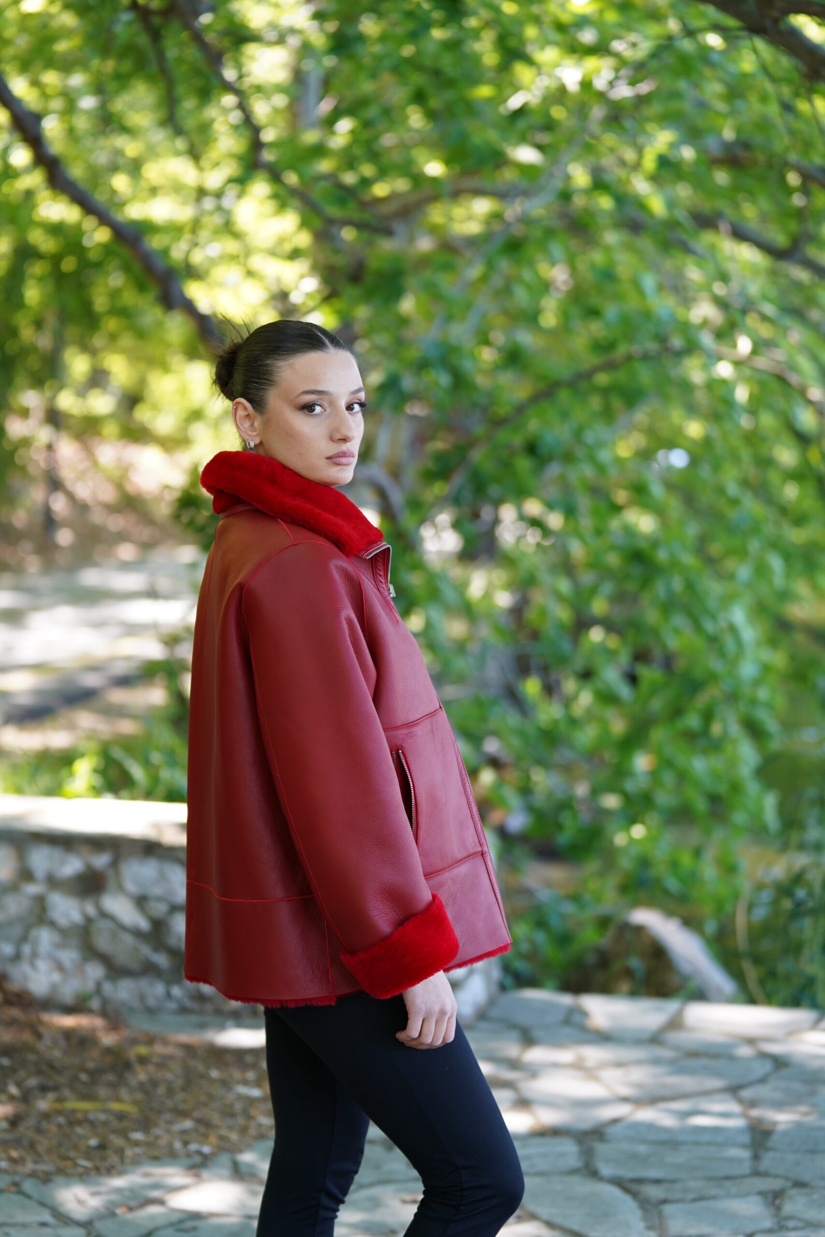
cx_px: 412
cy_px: 618
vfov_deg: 28.5
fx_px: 2440
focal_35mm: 71
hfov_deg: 19.2
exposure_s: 1/320
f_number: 2.8
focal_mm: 71
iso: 500
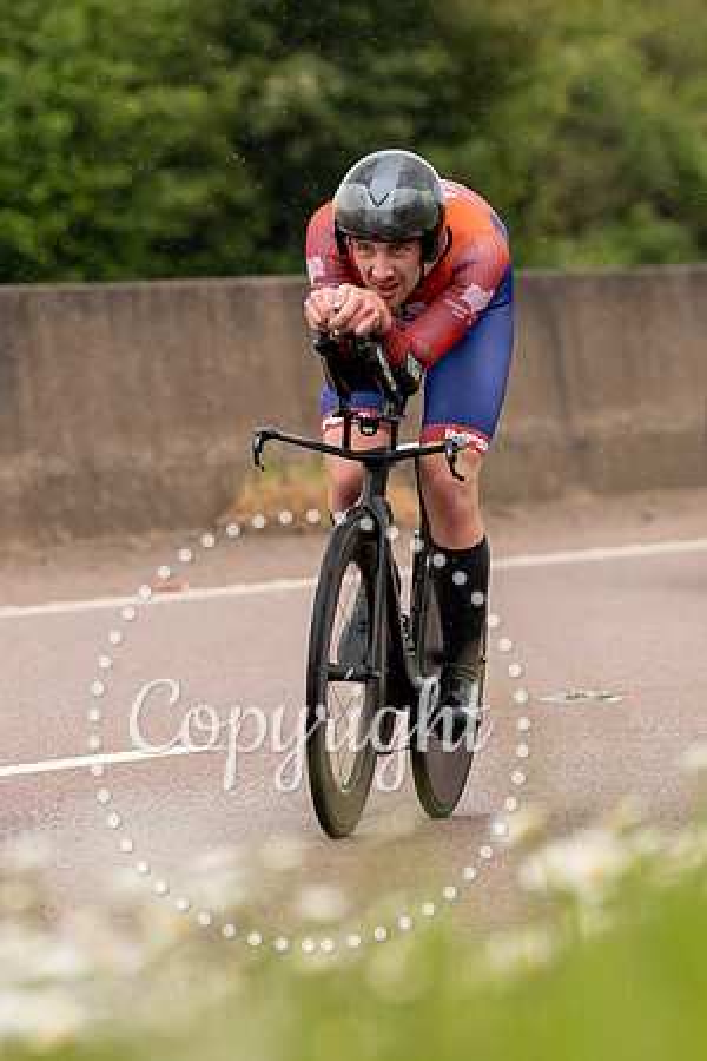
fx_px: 16246
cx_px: 531
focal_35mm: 552
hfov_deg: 2.5
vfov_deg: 3.7
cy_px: 355
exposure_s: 1/1000
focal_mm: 200
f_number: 3.5
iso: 400
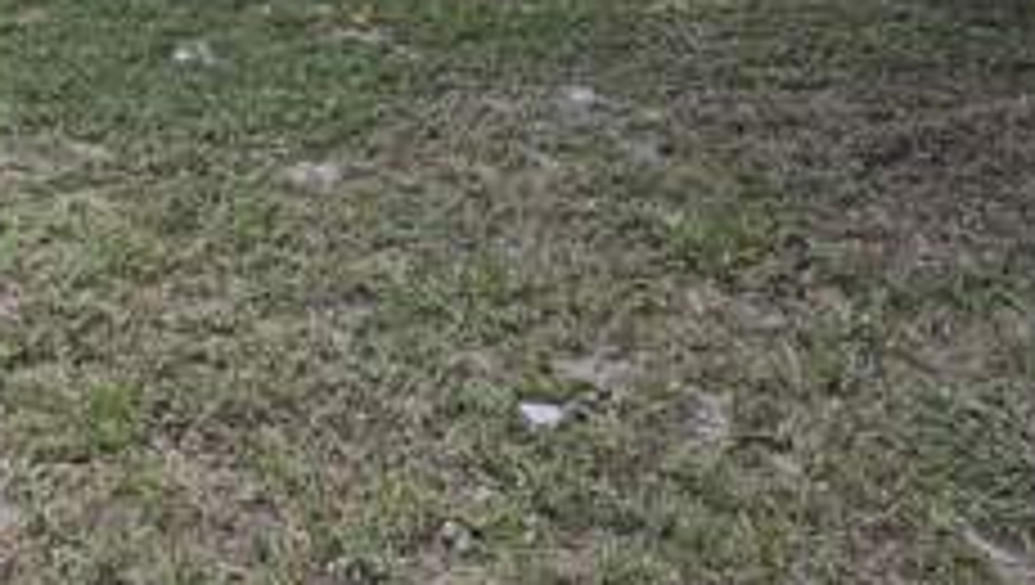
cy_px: -284
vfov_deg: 19.8
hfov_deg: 35.6
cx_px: 18
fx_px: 1456
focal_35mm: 53
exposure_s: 1/619
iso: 40
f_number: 2.2
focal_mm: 2.22
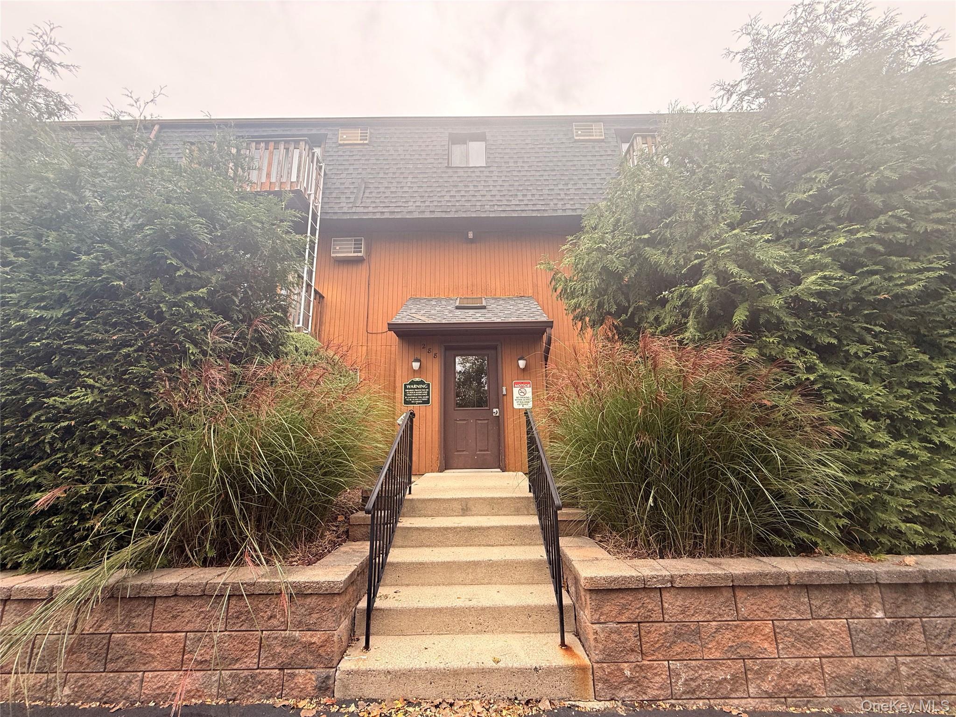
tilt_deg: +12.7
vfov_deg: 85.7
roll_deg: +0.9
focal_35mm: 14
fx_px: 387
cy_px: 358
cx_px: 478
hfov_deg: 102.1
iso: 50
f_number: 2.2
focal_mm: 2.22
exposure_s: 1/142
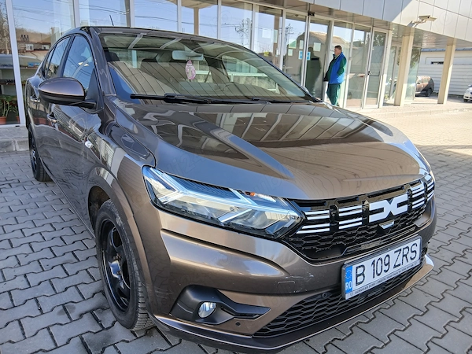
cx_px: 236
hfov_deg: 67.3
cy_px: 177
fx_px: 355
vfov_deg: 53.1
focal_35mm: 26
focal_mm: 3.98
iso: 32
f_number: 1.8
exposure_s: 1/100
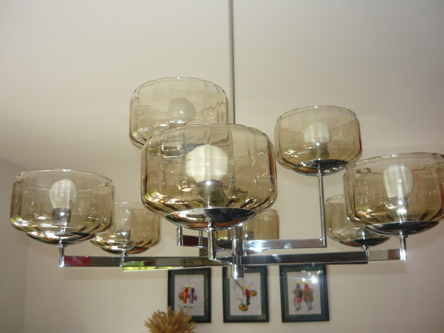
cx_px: 226
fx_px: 436
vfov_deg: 41.8
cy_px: 164
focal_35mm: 34
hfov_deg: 54.0
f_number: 2.8
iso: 100
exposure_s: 1/100
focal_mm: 5.5
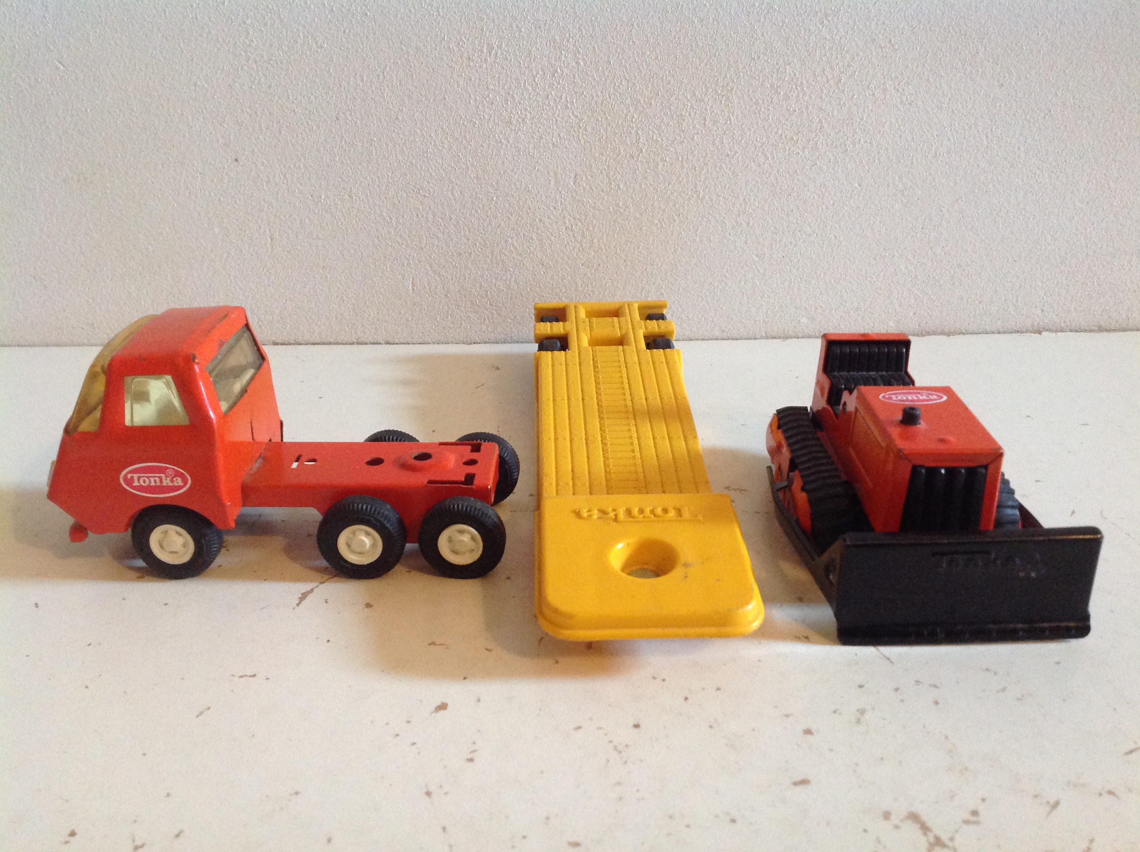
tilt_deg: -21.8
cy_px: 426
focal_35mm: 35
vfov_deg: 40.6
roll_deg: -0.8
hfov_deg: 52.7
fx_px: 1151
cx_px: 570
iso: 320
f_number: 2.4
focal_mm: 4.28
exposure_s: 1/15
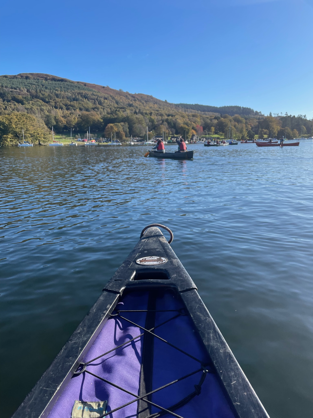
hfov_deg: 53.0
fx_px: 314
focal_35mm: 26
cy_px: 209
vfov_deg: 67.3
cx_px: 156
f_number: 1.6
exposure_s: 1/3401
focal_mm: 4.2
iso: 50
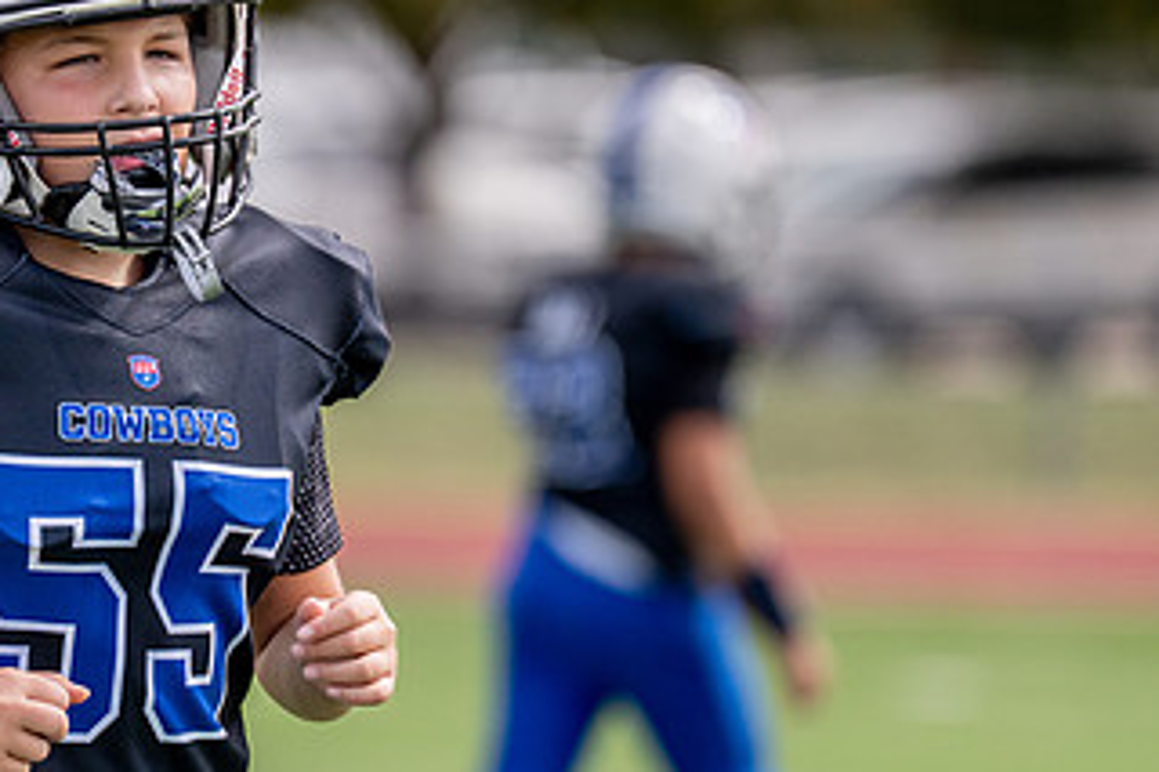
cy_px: 399
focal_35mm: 530
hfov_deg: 3.9
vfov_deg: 2.6
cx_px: 205
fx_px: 17054
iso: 250
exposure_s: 1/4000
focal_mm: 200
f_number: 2.8
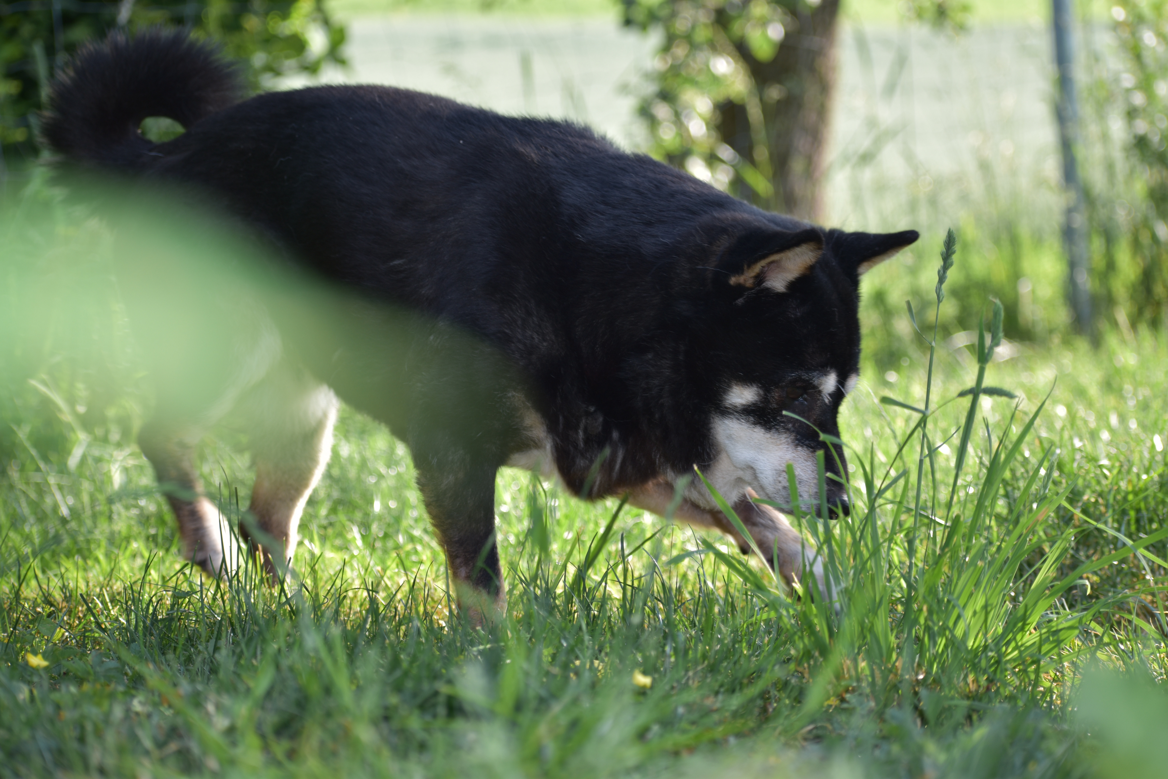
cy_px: 390
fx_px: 3406
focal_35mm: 105
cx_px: 584
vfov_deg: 13.0
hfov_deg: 19.5
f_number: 4.5
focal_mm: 70
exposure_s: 1/100
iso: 100
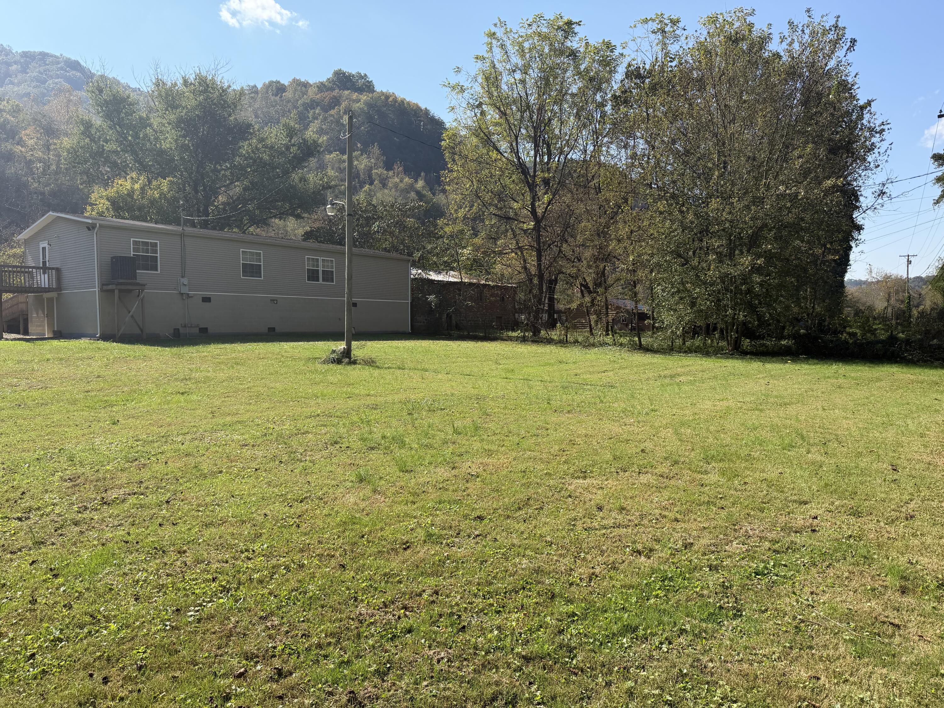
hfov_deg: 71.6
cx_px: 472
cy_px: 354
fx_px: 654
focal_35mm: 24
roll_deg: +0.2
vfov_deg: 56.8
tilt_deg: -3.3
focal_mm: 6.76
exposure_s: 1/3584
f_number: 1.78
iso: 100
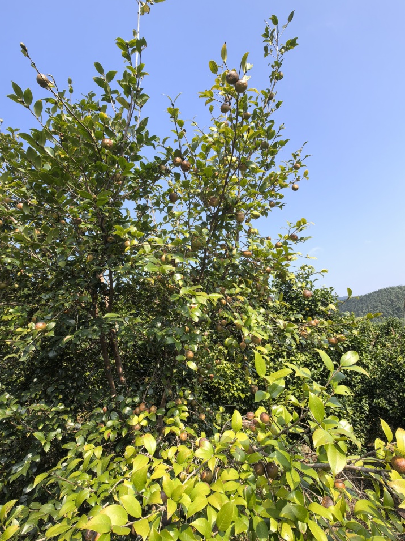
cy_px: 274
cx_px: 209
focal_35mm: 19
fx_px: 296
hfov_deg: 68.7
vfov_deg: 84.7
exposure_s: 1/412
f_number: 2.2
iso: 50
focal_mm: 1.95
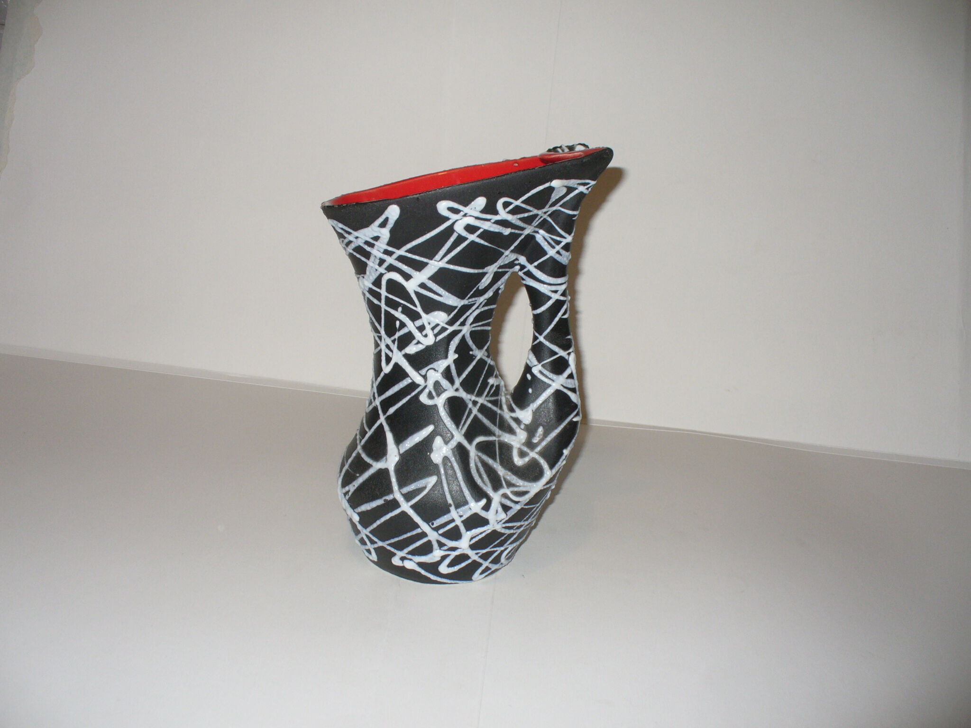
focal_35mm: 37
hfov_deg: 50.1
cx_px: 486
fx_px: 1038
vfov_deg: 38.7
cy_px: 364
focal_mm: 6.1
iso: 100
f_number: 2.8
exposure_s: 1/30
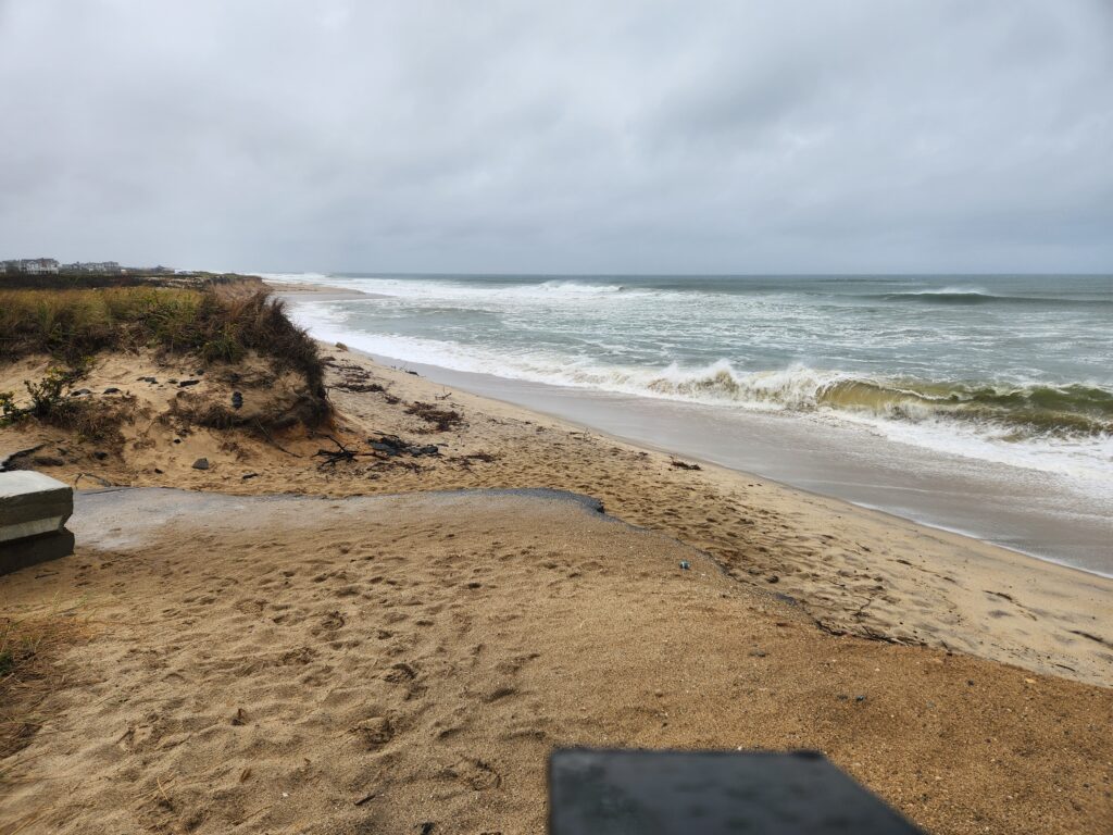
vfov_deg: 58.9
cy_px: 418
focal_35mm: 23
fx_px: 740
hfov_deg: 73.9
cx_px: 556
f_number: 1.8
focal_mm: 5.4
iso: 20
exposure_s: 1/717
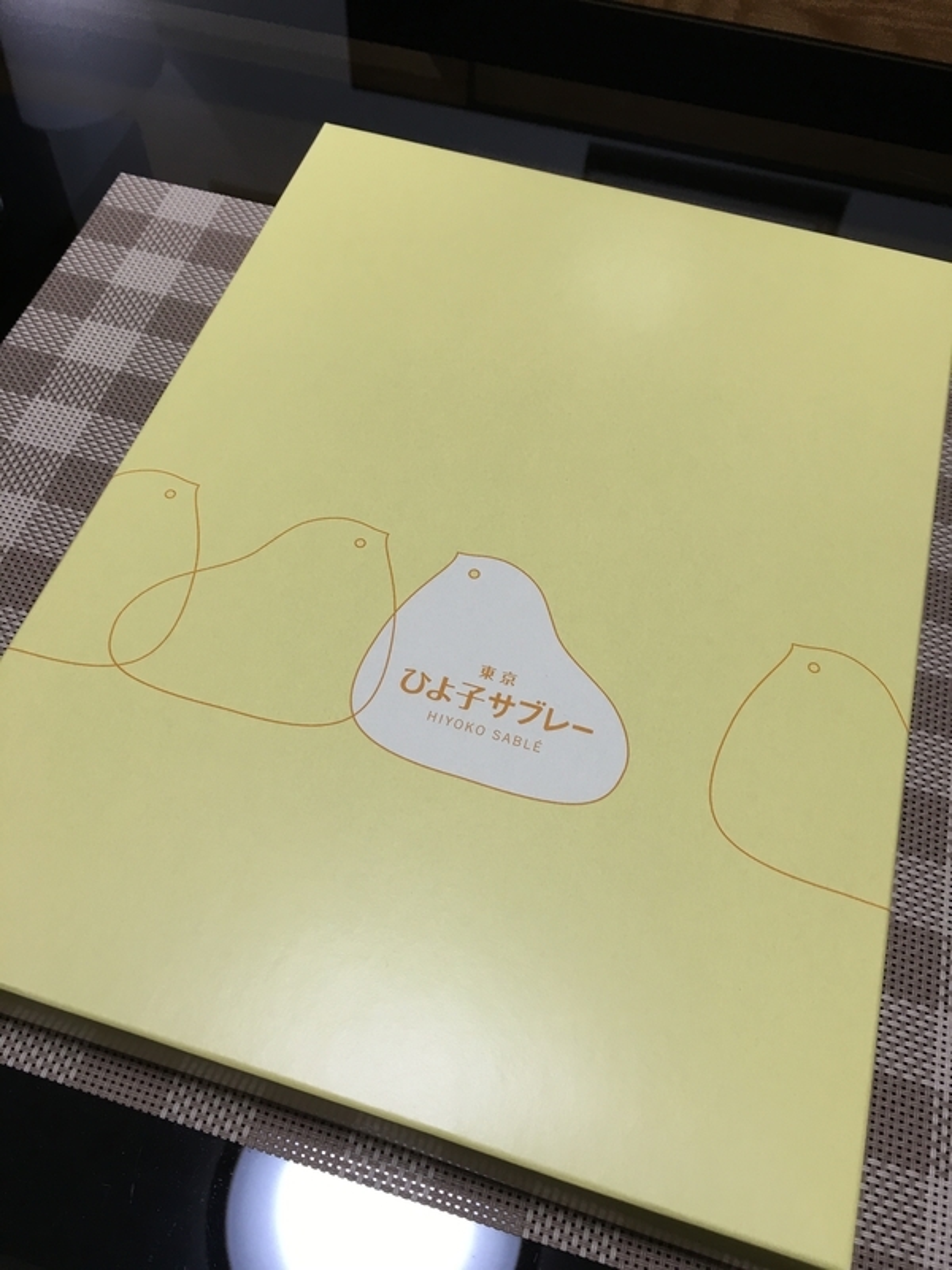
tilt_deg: -56.2
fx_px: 1063
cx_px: 476
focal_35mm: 29
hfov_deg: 48.2
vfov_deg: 61.7
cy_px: 635
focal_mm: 4.15
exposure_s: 1/30
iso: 25
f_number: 2.2
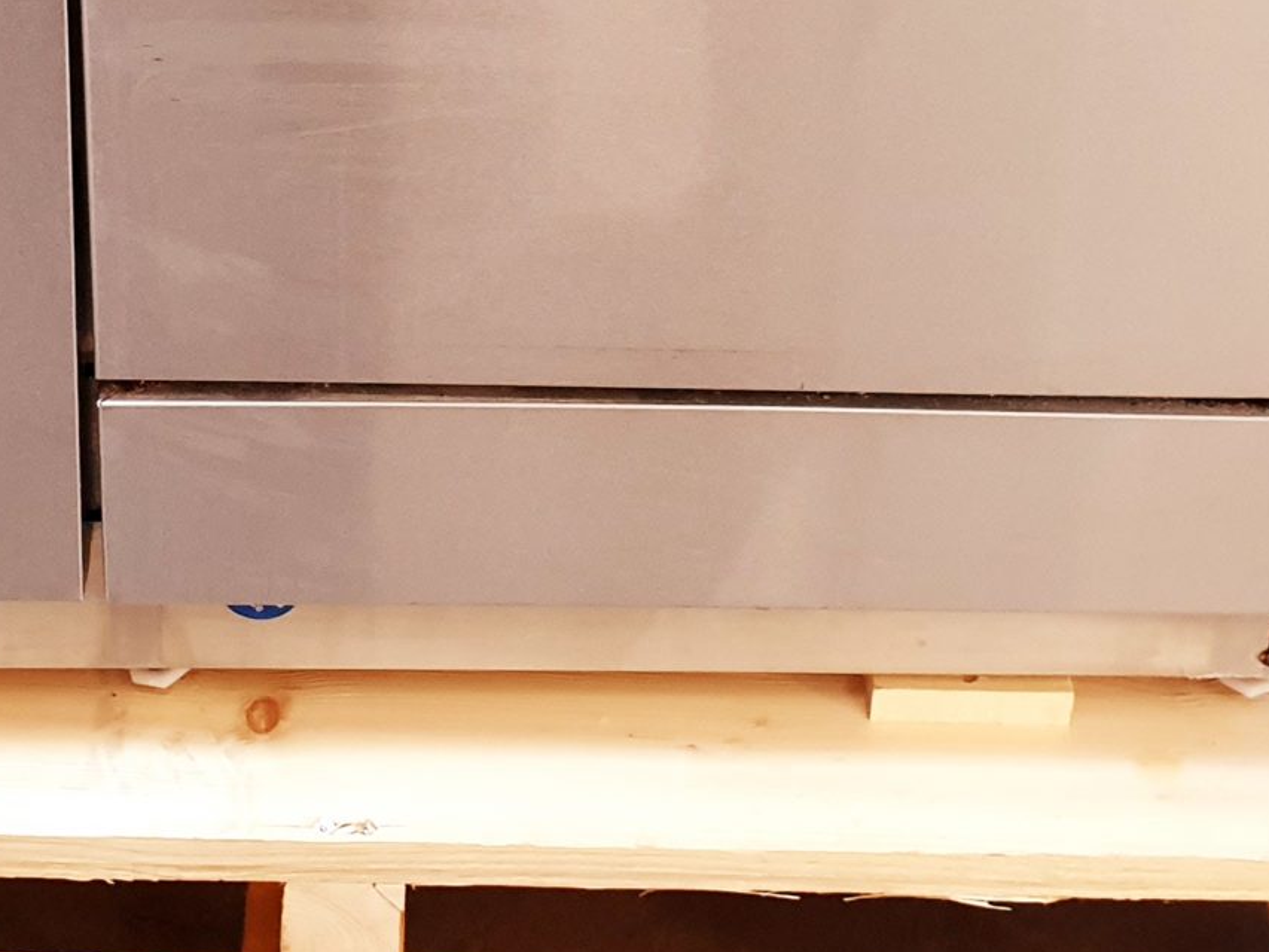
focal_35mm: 78
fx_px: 2860
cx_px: 458
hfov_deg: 24.9
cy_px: -125
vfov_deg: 18.1
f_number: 2.4
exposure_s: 1/50
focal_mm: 4.3
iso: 320
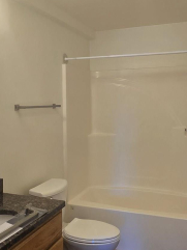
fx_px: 259
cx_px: 96
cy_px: 99
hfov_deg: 39.7
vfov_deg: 51.0
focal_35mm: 36
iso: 80
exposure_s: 1/60
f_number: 2.2
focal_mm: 2.2
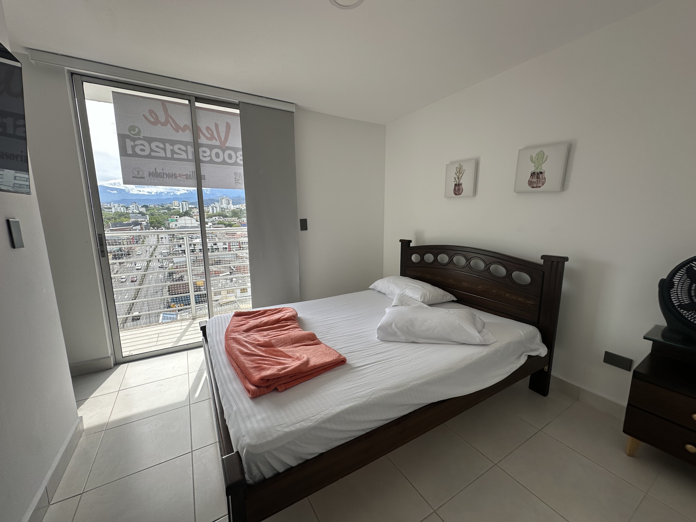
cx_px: 348
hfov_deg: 102.1
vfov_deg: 85.7
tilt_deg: -7.5
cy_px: 261
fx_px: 281
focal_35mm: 14
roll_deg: +0.5
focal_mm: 2.22
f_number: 2.2
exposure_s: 1/435
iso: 40
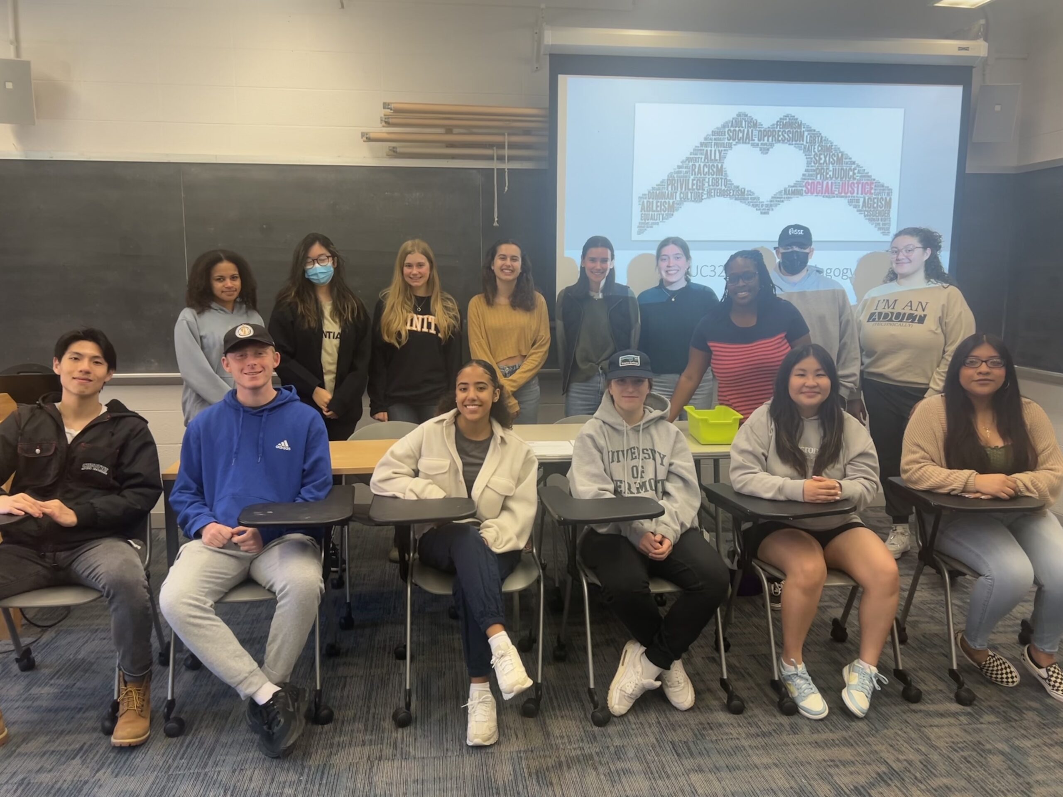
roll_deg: -0.4
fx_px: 798
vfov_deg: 53.1
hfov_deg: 67.3
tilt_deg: -8.7
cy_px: 398
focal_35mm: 26
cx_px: 532
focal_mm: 5.7
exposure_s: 1/120
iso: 125
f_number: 1.5
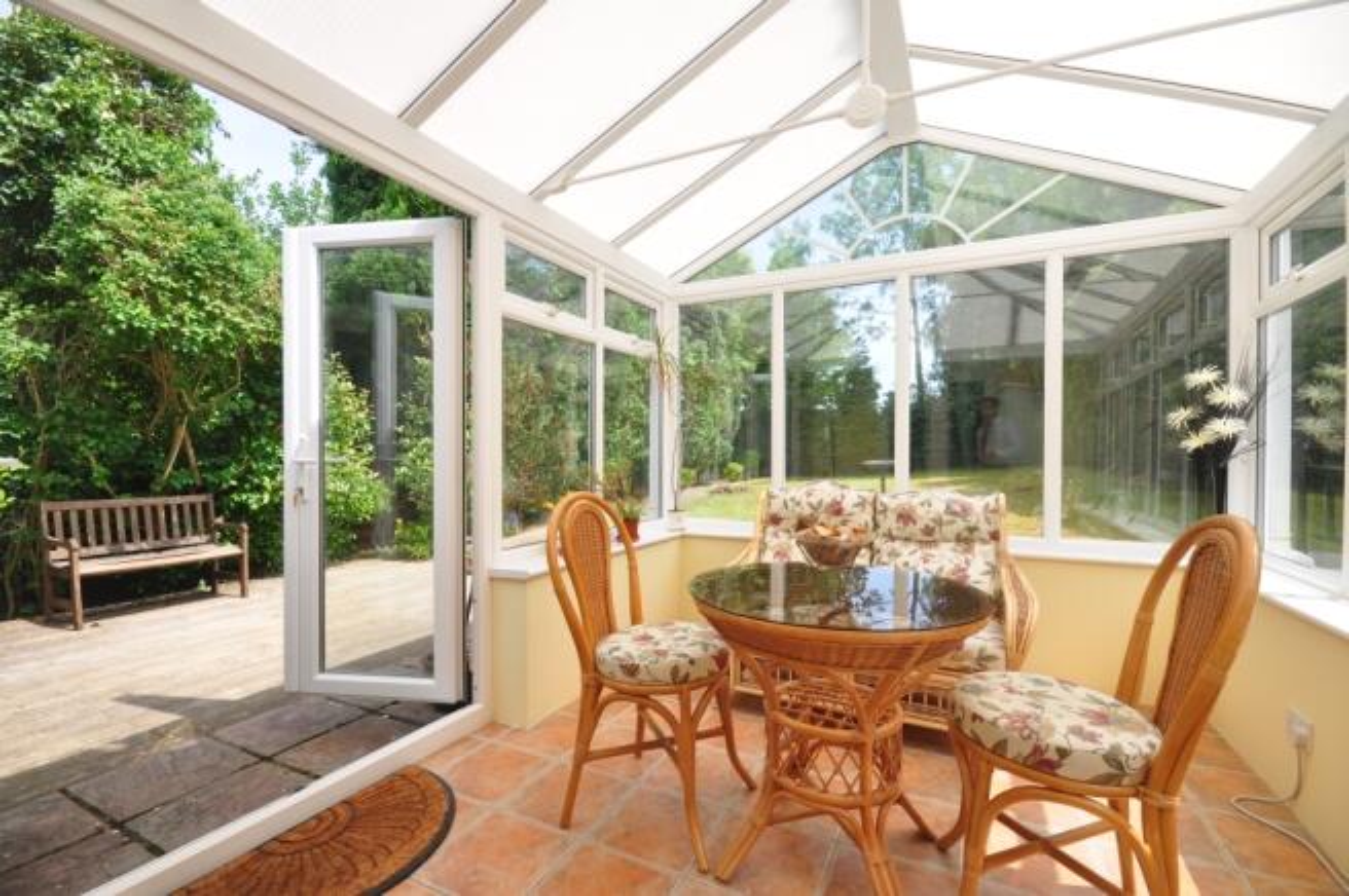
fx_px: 562
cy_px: 448
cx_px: 674
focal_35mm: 15
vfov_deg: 77.2
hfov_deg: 100.4
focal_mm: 10
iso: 200
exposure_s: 1/50
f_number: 11
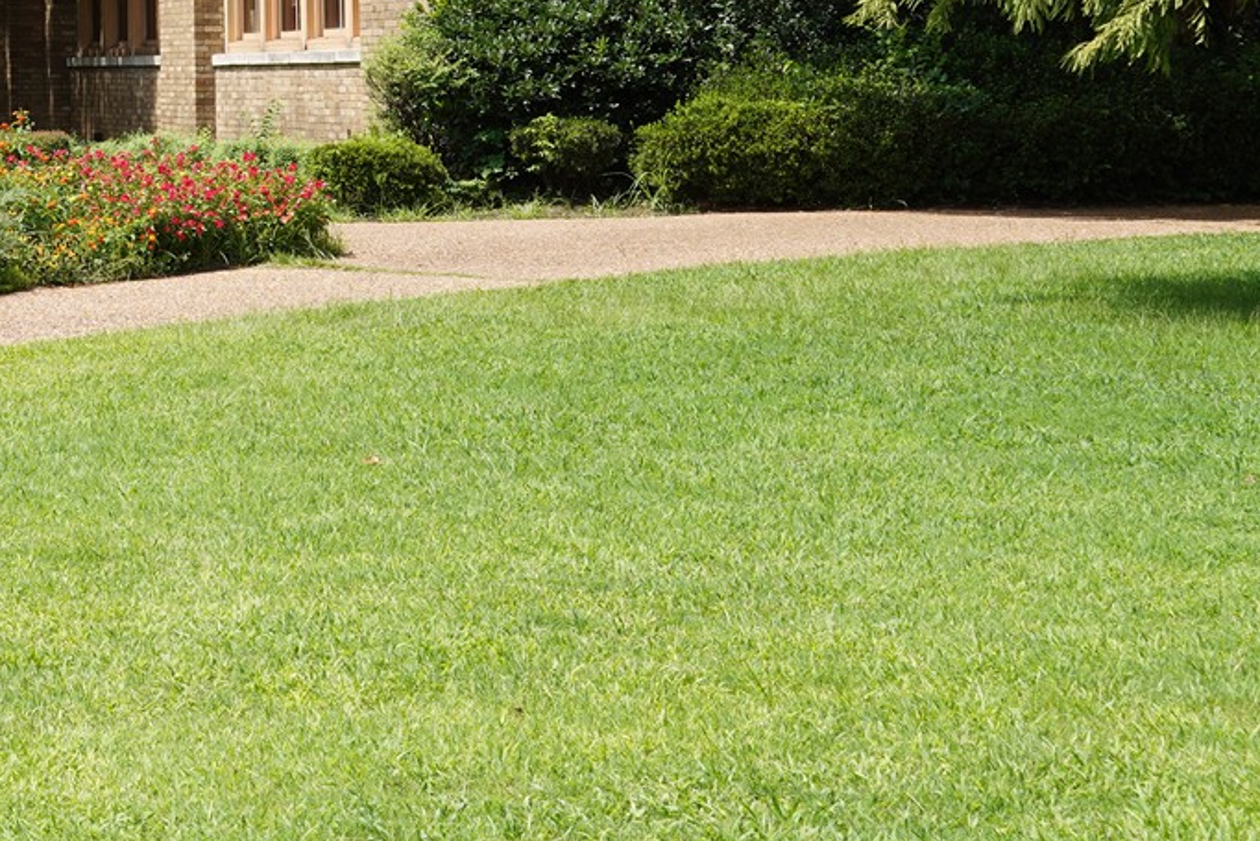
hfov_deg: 21.4
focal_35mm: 88
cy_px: -137
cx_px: -273
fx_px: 3080
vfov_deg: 15.1
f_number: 9
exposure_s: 1/100
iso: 100
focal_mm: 30
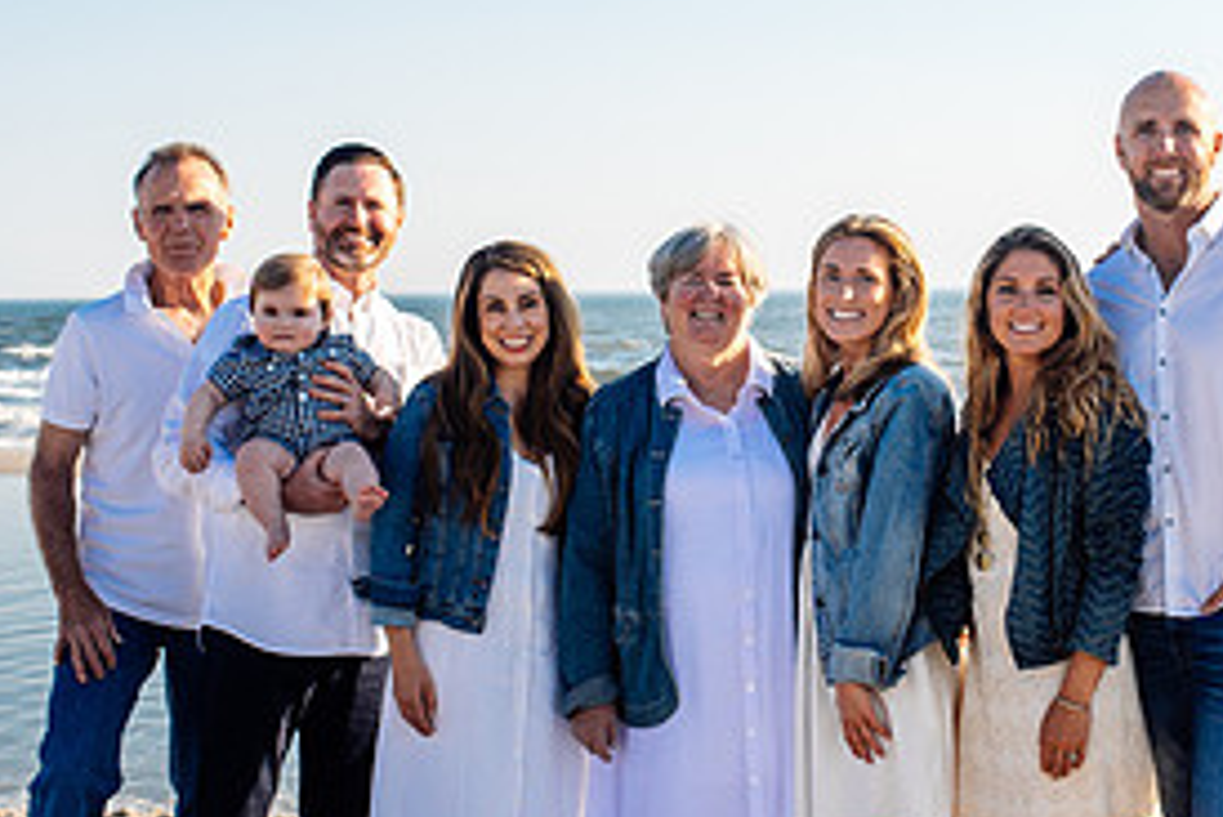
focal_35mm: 76
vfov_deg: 17.9
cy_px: 306
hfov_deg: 26.6
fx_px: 2583
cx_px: 740
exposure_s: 1/1000
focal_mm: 35
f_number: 4.5
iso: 160
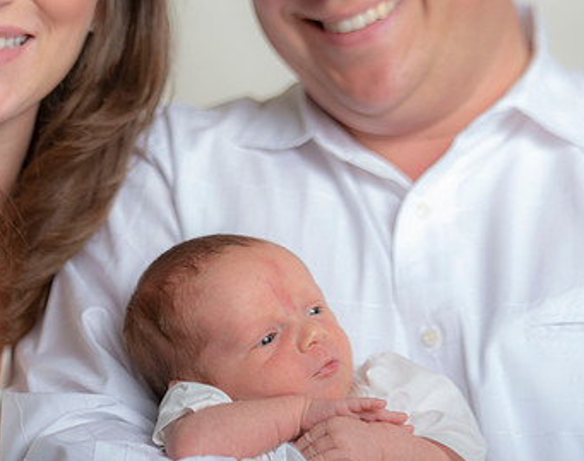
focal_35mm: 211
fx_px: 3627
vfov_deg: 7.3
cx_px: 180
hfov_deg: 9.2
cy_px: 113
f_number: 2.8
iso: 80
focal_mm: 112
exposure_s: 1/200
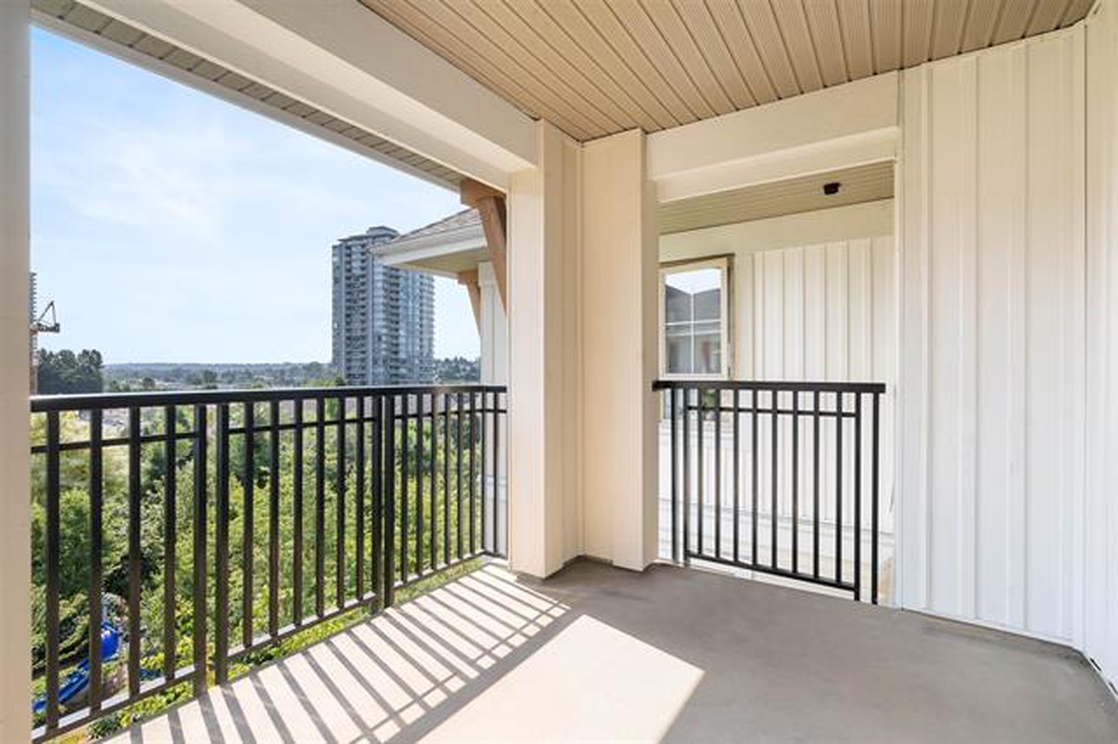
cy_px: 372
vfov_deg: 73.7
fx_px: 497
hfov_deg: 96.8
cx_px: 559
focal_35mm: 16
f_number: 8
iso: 320
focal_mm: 16
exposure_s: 1/40
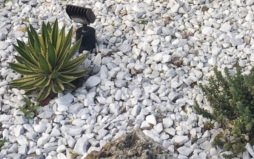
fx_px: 478
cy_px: -22
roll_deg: -0.4
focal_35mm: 69
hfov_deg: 29.5
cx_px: 179
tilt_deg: -21.0
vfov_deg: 18.1
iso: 32
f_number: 2.2
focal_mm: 4.15
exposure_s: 1/302
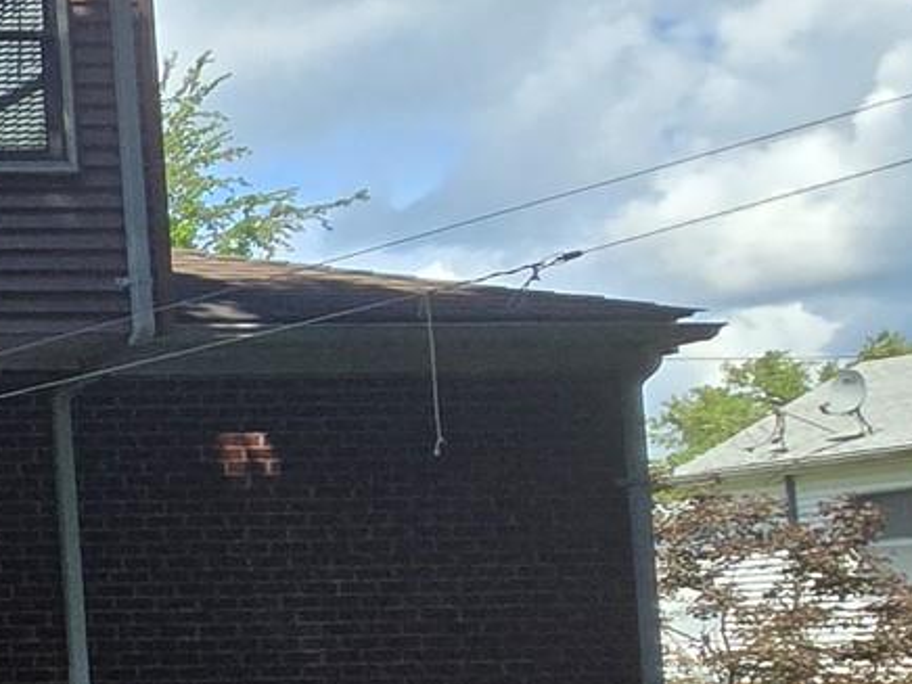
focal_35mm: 61
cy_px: 548
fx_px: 1607
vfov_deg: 23.7
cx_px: -968
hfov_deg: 18.4
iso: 80
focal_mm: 2.2
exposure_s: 1/2000
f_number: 2.2
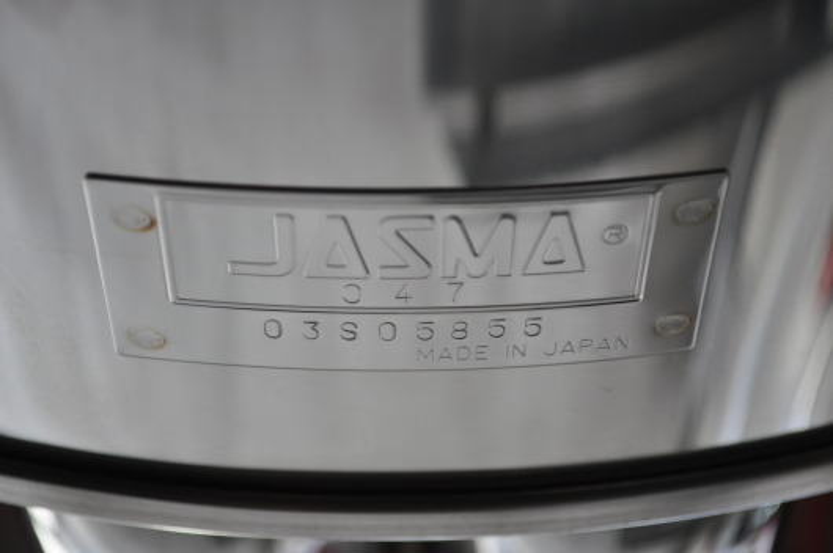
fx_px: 1560
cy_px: 276
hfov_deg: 29.9
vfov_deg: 20.1
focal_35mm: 68
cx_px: 416
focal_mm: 45
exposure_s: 1/250
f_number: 5.3
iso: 800
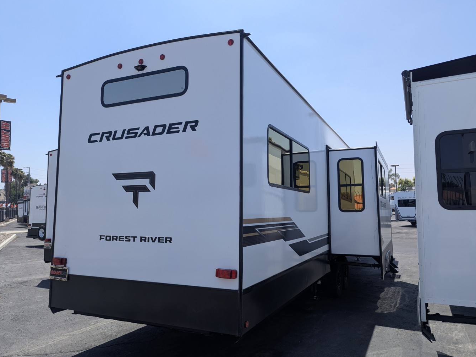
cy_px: 178
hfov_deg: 69.4
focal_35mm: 25
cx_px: 245
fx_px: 344
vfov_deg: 54.9
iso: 46
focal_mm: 6.81
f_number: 1.85
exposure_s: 1/1795
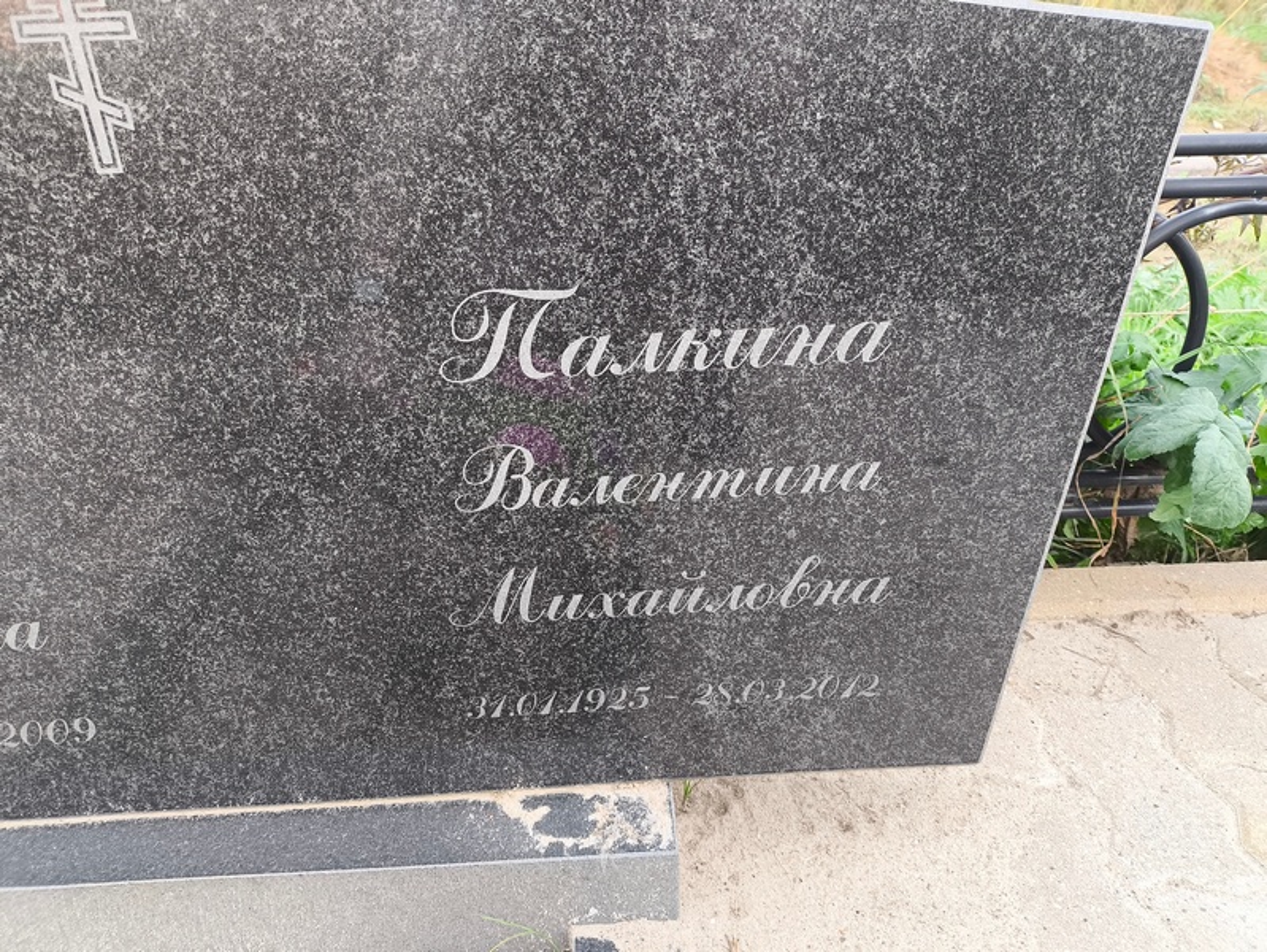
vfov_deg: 54.9
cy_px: 476
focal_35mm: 25
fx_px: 915
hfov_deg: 69.4
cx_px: 634
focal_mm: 4.71
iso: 100
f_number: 1.7
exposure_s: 1/50
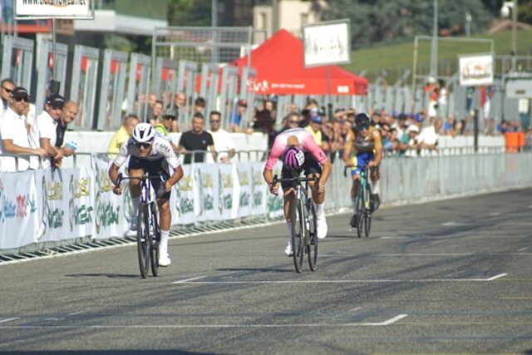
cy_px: 178
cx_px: 266
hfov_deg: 4.6
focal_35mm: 450
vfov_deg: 3.1
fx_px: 6651
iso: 320
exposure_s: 1/2000
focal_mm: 300
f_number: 5.6
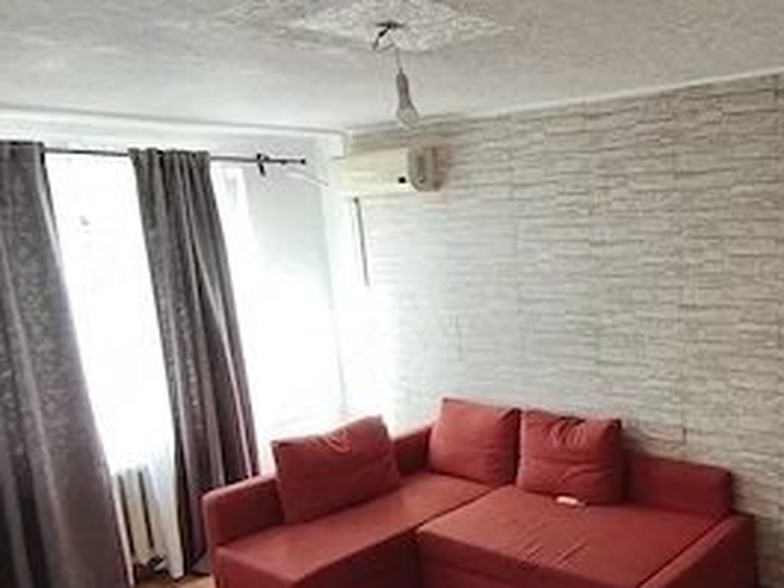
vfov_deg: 41.7
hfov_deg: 49.4
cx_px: 672
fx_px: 770
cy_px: 337
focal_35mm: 34
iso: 100
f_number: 2.2
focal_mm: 1.91
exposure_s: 1/50
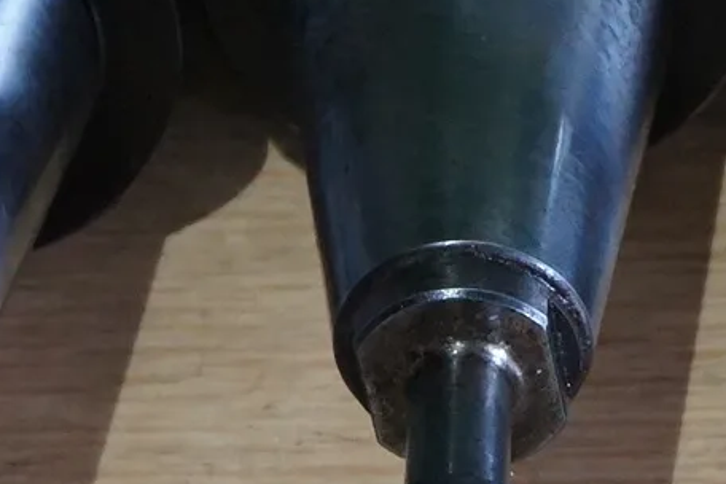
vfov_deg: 6.1
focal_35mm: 225
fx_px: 4537
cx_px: 1089
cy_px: 315
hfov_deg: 8.9
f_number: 6.3
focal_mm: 25
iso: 1600
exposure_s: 1/60
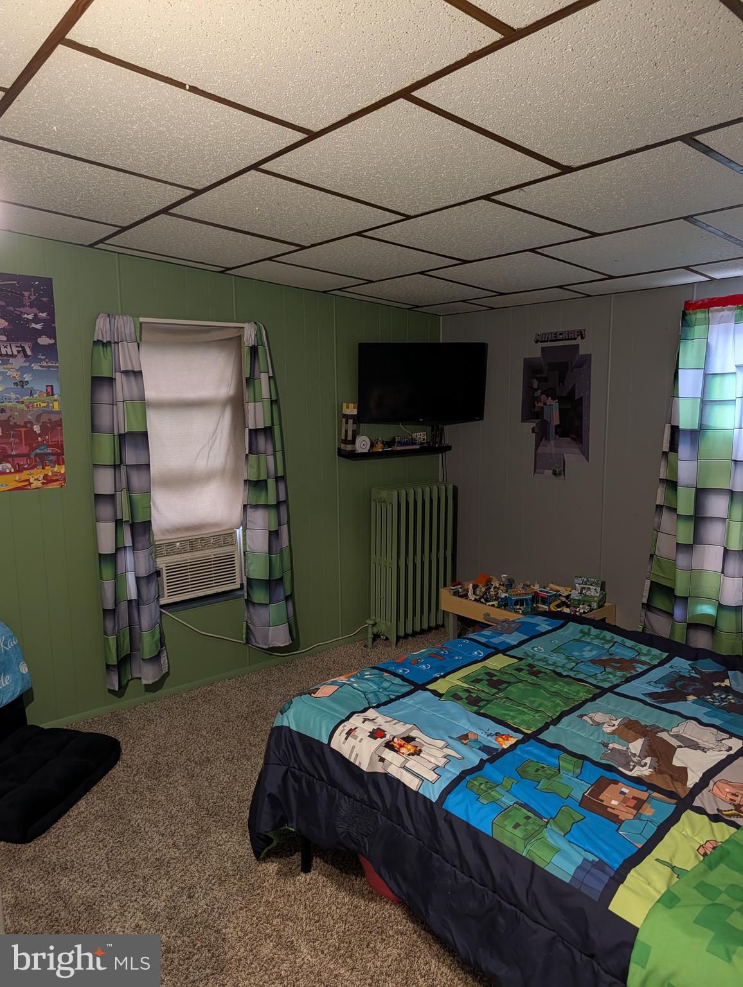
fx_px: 685
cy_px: 494
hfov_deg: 56.9
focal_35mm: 24
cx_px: 372
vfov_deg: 71.5
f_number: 1.68
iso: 277
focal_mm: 6.9
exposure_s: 1/60
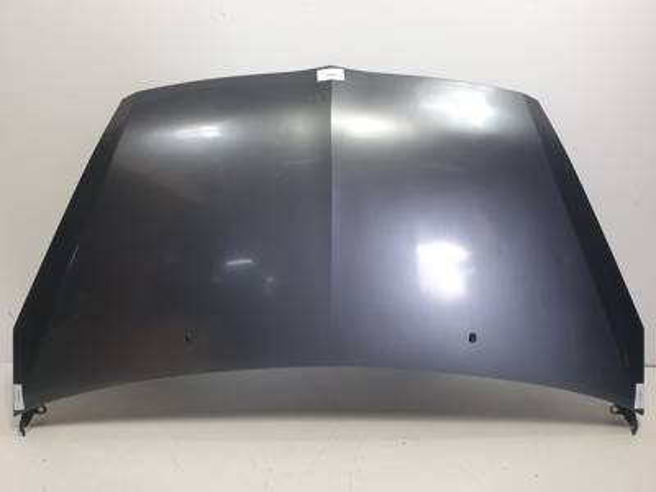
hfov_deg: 67.3
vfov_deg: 53.1
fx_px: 493
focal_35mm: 26
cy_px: 246
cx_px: 328
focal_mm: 4.3
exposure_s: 1/100
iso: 80
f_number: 2.4
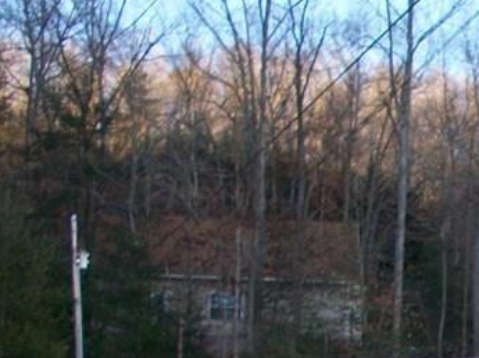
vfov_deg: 13.6
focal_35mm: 104
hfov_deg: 17.8
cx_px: 615
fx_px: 1438
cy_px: 497
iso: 80
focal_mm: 6.3
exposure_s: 1/100
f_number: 3.1
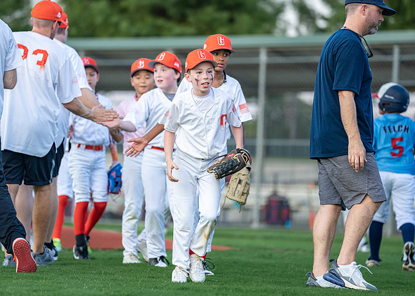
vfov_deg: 6.1
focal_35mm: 235
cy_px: 142
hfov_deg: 8.6
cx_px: 184
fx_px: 2765
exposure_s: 1/2000
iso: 800
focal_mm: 200
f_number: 2.8
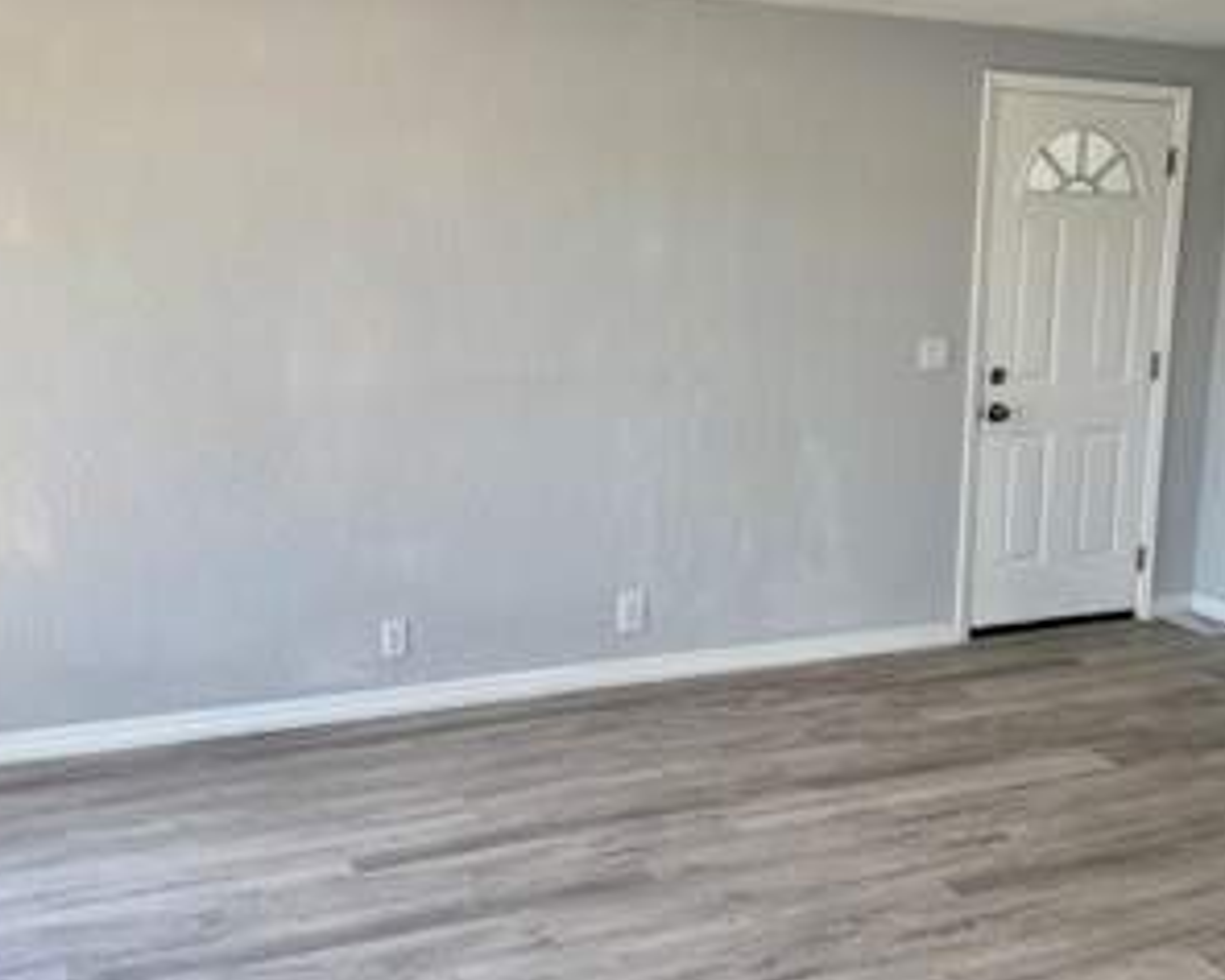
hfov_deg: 47.3
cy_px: 500
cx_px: 795
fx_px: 1378
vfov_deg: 39.2
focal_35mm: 38
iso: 80
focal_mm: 6.76
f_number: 1.78
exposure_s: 1/543
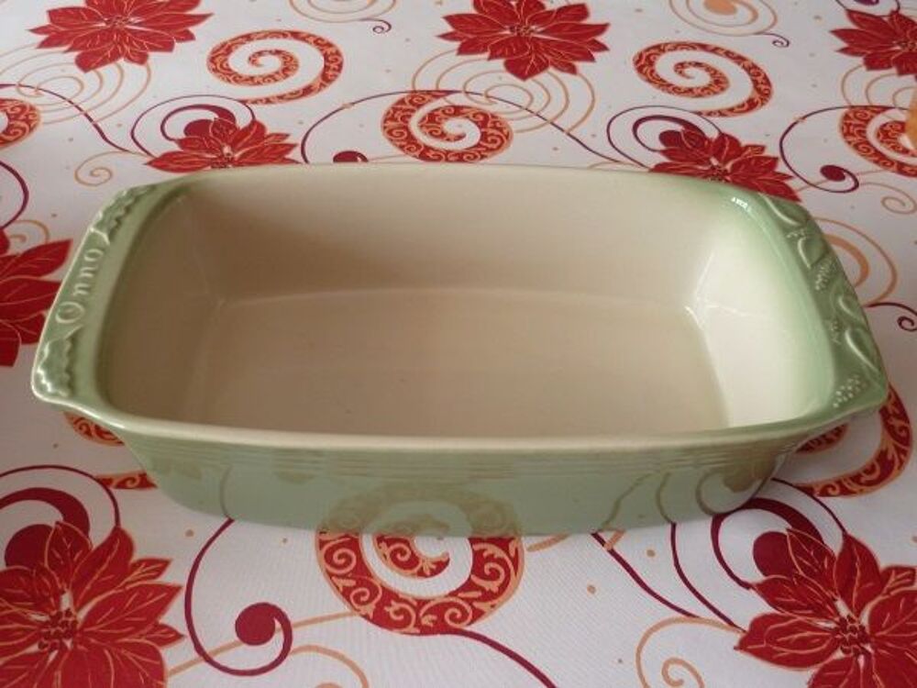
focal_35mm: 32
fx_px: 848
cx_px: 458
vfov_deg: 44.2
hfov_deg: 56.8
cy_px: 344
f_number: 3
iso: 200
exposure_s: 1/30
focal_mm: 5.7
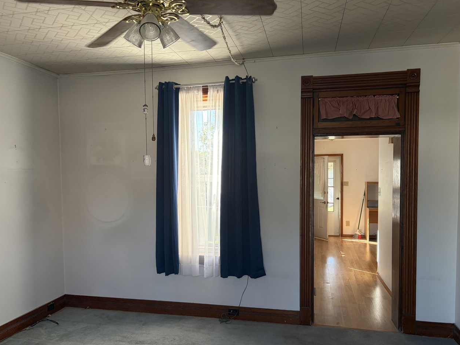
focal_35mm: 30
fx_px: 399
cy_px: 191
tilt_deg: -0.9
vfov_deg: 46.7
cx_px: 205
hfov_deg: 59.8
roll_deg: +1.7
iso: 125
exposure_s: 1/122
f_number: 1.6
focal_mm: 5.96
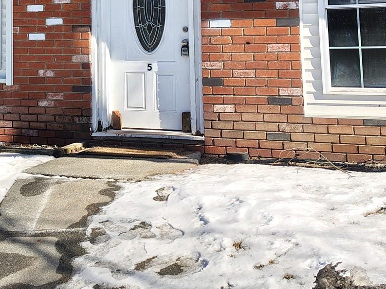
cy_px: -9
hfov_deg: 30.3
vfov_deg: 22.6
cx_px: 65
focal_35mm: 62
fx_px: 691
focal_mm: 5.56
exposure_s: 1/835
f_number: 1.8
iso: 100
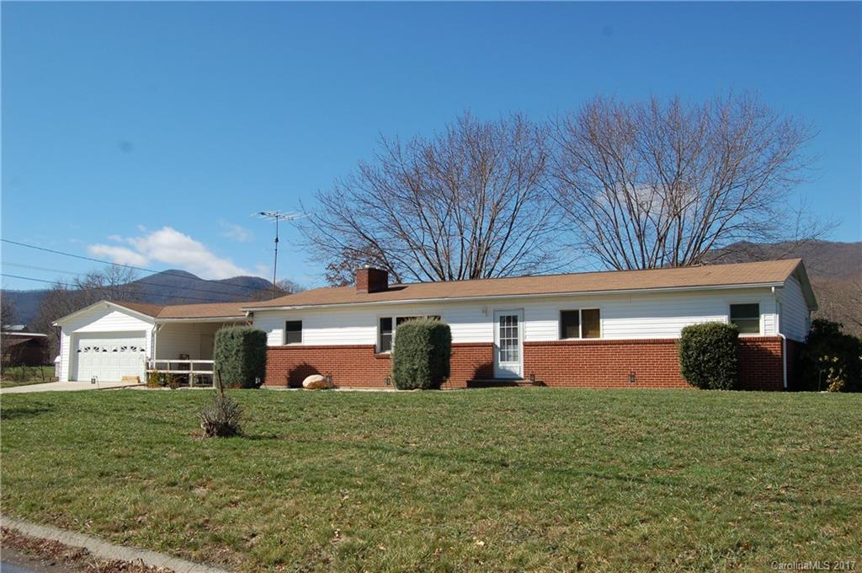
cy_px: 286
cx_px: 431
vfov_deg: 38.3
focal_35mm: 34
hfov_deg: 55.2
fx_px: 825
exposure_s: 1/500
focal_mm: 23
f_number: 8
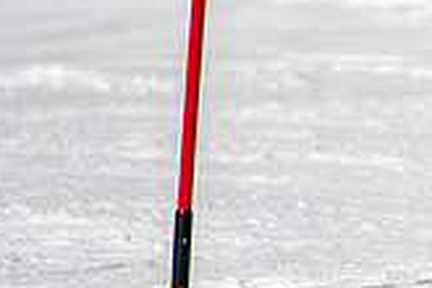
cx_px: 826
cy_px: 74
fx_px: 24238
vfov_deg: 0.7
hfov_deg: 1.0
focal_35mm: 2020
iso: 100
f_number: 2.8
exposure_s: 1/6400
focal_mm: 300
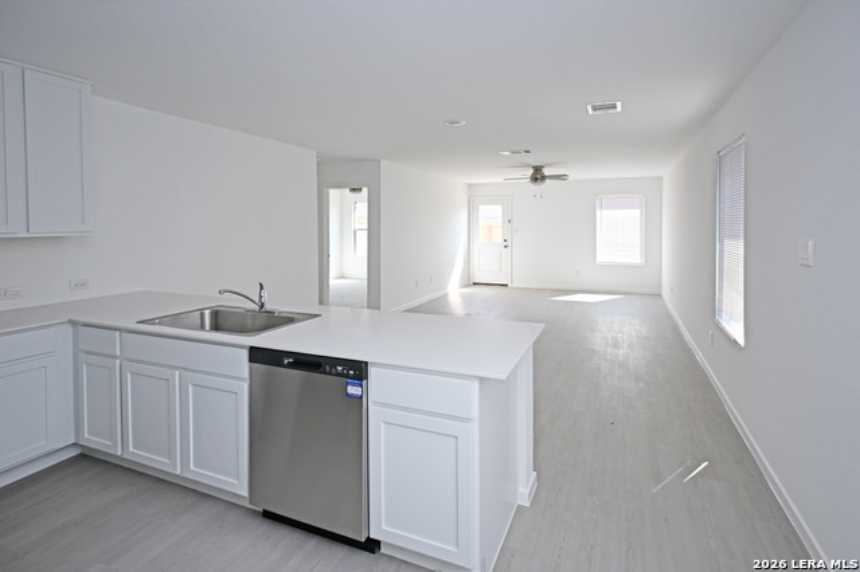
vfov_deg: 67.3
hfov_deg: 90.0
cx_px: 430
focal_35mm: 18
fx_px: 430
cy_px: 286
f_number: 4
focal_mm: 12
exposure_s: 1/60
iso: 64
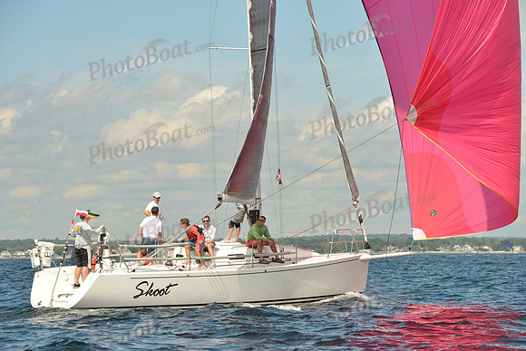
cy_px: 176
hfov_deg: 17.1
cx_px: 263
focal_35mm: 120
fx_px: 1754
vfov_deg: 11.4
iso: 320
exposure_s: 1/1250
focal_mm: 120
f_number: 8
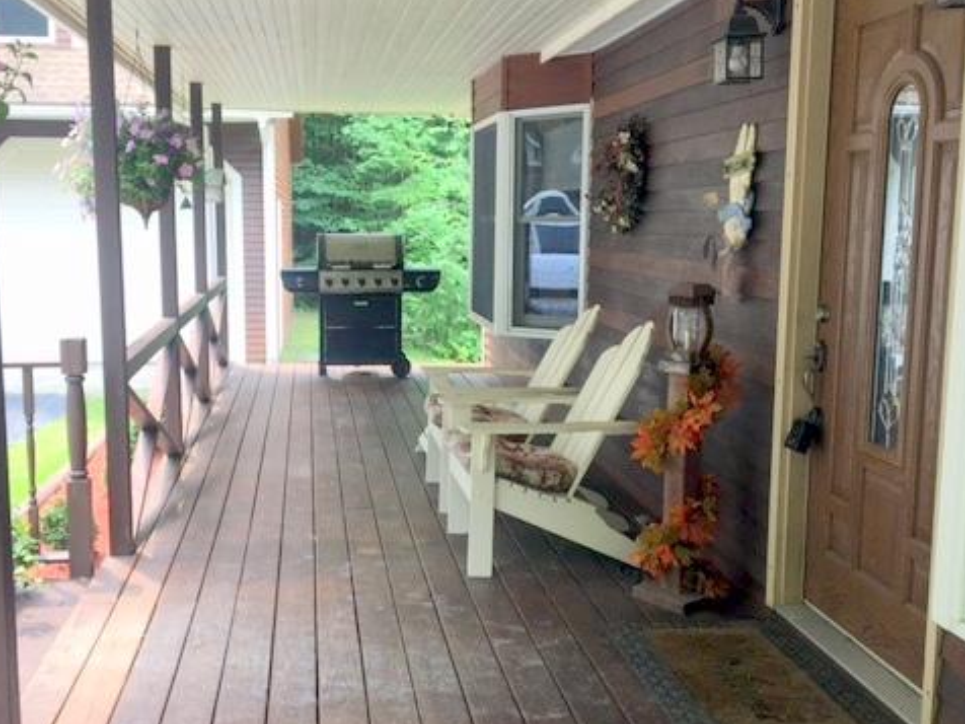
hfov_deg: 47.4
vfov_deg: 36.8
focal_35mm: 39
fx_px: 1087
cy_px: 377
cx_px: 363
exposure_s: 1/120
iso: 25
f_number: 2.2
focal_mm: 4.15
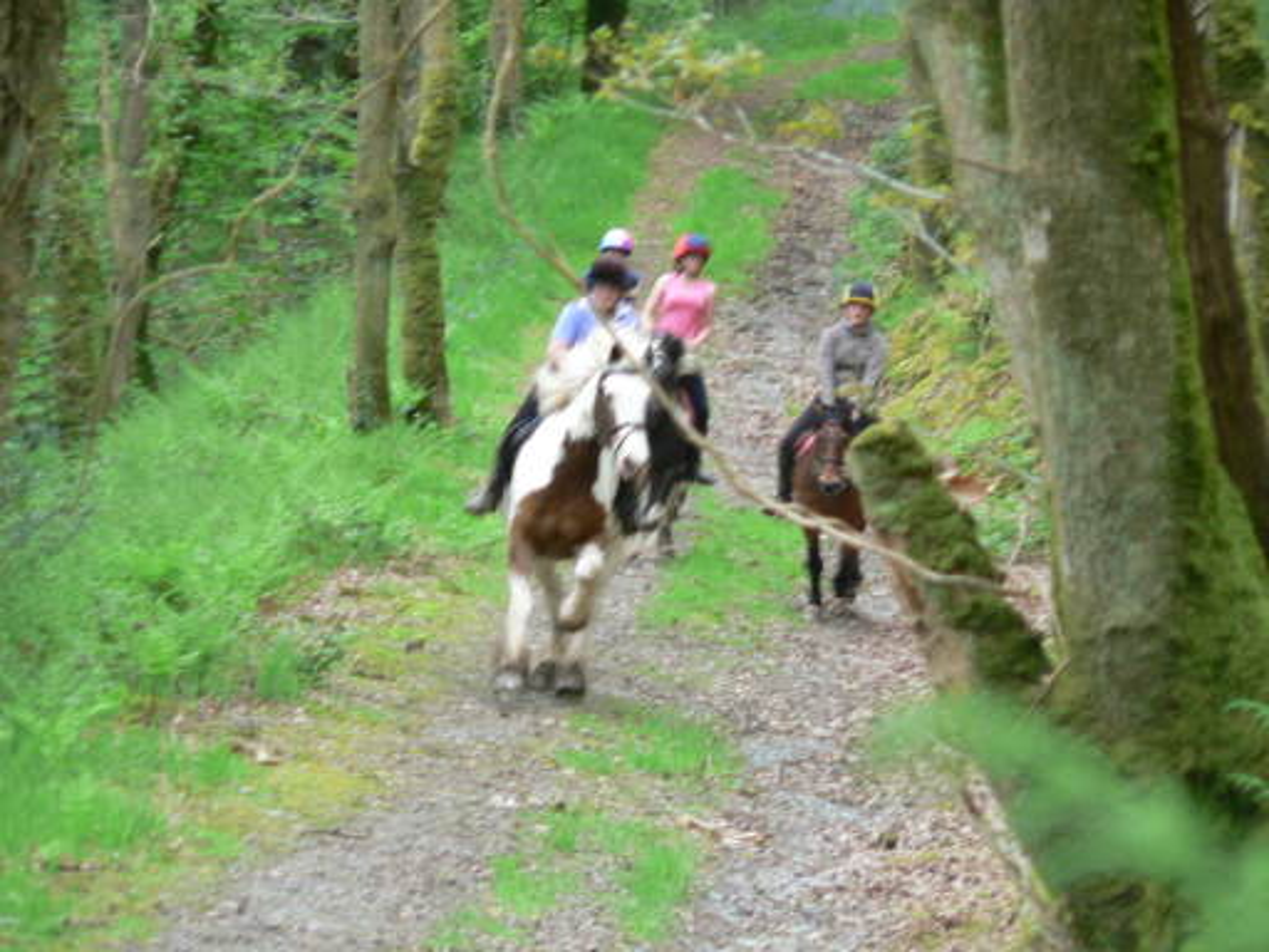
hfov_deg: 6.2
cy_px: 476
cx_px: 634
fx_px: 11731
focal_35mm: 320
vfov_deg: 4.6
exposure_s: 1/40
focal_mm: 53.3
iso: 80
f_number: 3.3
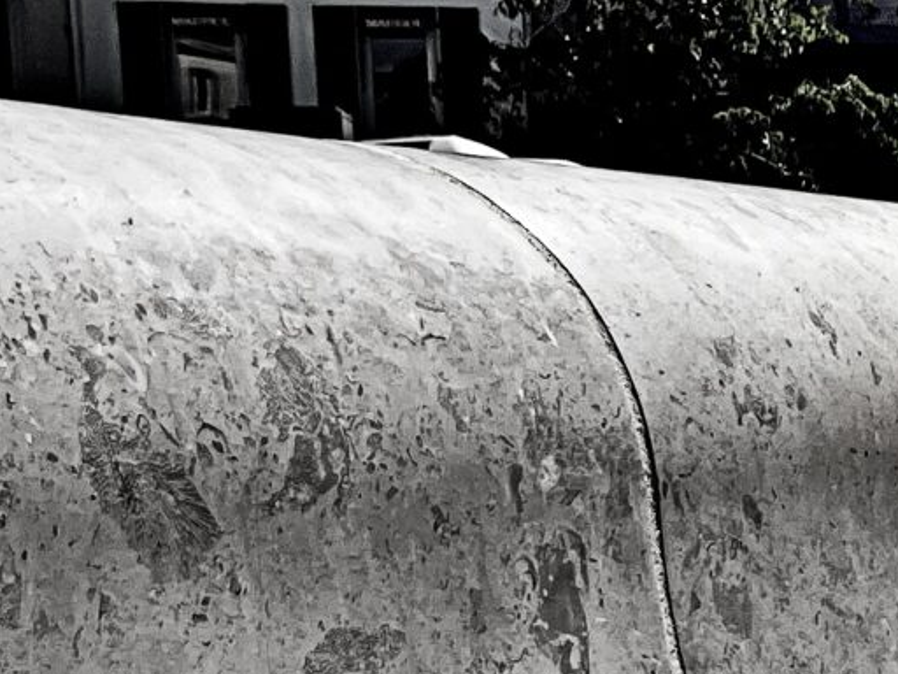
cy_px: 785
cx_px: 1652
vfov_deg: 11.2
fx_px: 3372
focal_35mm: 130
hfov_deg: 13.5
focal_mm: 5.7
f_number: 1.5
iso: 50
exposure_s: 1/9434
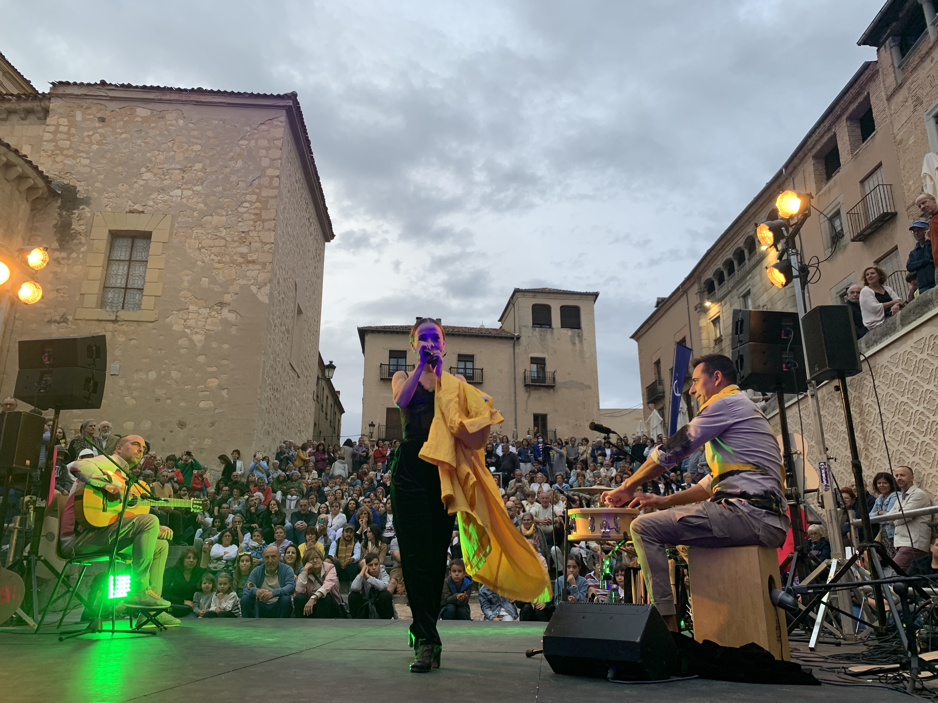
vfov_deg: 53.1
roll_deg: -0.1
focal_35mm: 26
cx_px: 469
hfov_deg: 67.3
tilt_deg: +17.0
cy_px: 352
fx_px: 705
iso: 64
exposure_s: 1/100
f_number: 1.8
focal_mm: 4.25
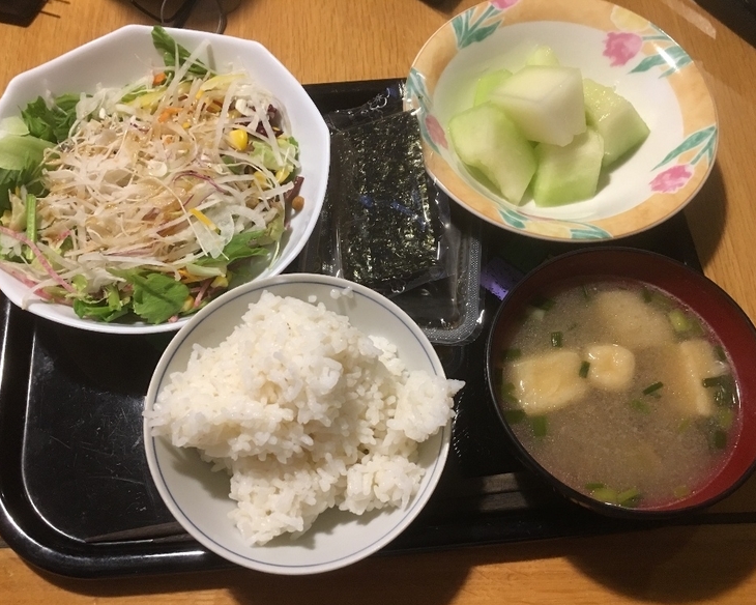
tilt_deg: -65.7
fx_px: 694
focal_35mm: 31
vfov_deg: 47.1
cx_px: 362
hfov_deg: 57.2
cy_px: 309
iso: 100
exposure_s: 1/10
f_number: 2.2
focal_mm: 4.15
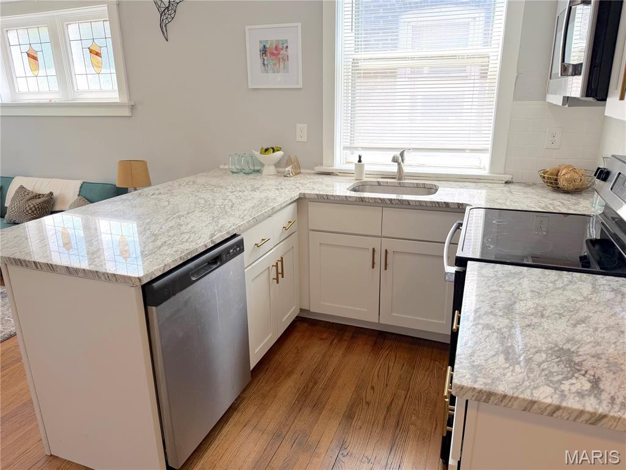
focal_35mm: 24
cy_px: 235
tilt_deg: -17.0
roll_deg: +1.0
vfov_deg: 56.8
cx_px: 313
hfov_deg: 71.6
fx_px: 434
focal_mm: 6.76
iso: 80
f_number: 1.78
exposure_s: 1/183
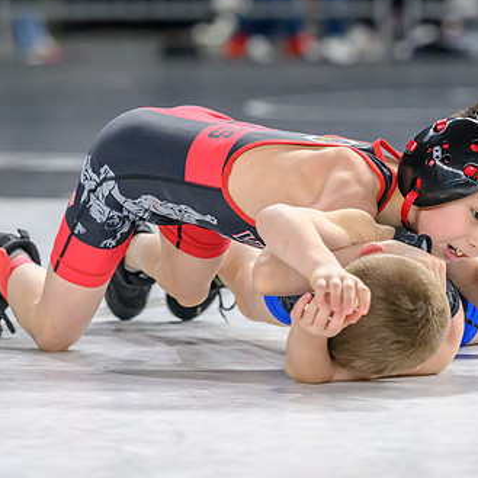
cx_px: 300
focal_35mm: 314
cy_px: 276
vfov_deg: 5.6
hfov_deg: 5.6
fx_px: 4906
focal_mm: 165
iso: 5000
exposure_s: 1/640
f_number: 4.5
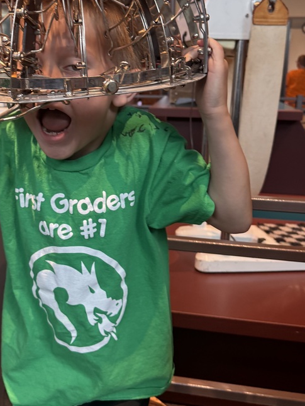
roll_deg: -0.7
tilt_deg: -11.7
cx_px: 111
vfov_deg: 48.5
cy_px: 154
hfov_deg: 37.4
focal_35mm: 38
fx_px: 447
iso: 320
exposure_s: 1/60
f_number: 1.78
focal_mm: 6.76
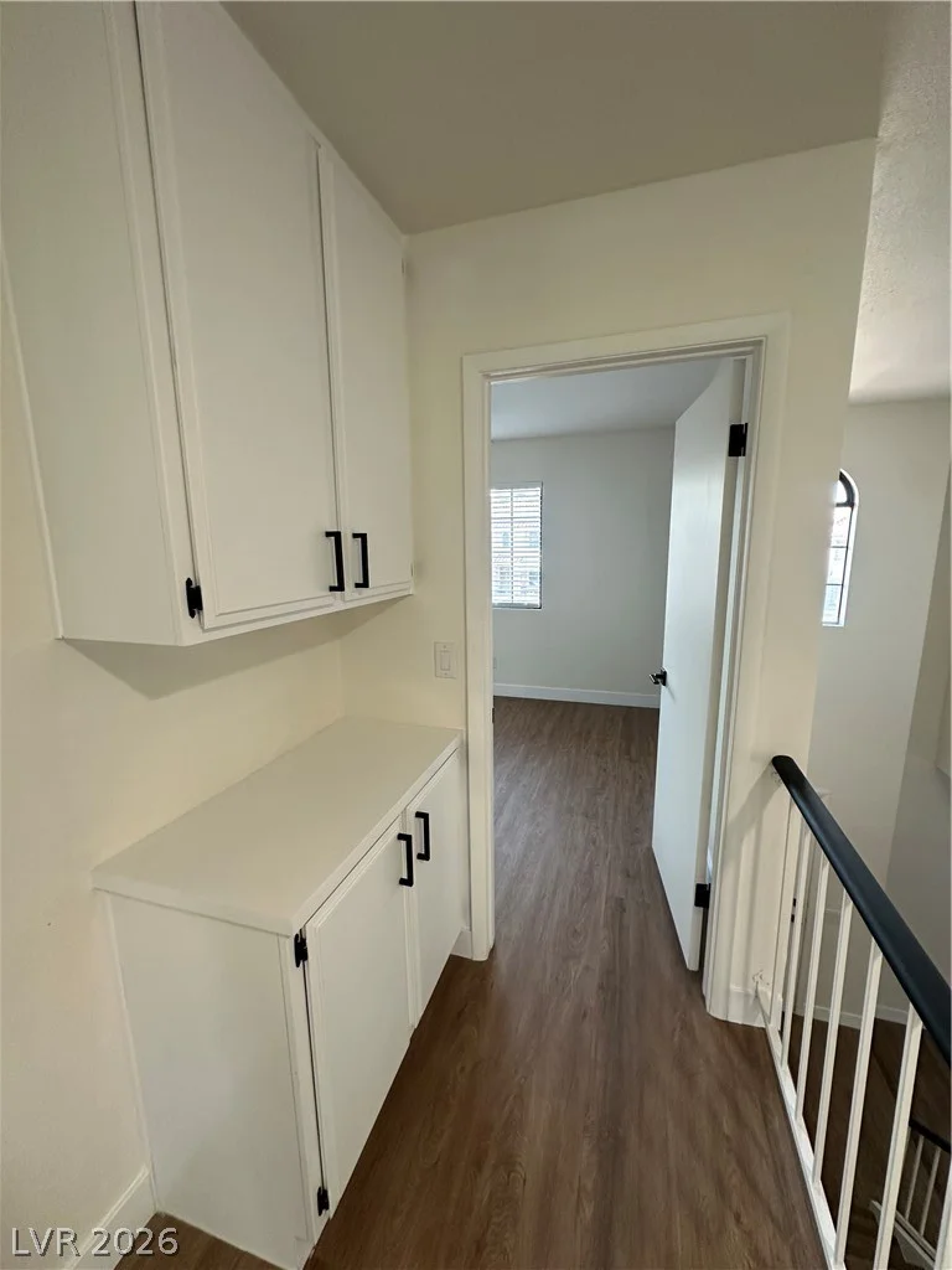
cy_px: 635
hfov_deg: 85.7
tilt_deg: -8.2
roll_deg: +0.2
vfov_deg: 102.1
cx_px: 476
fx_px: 513
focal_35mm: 14
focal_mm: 2.22
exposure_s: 1/60
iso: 200
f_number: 2.2
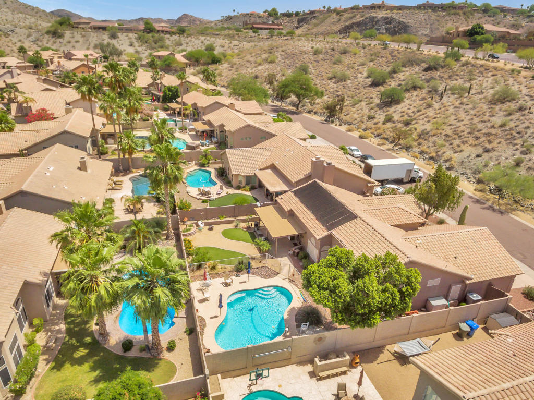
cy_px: 200
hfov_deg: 81.8
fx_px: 308
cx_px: 267
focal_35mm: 20
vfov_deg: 65.9
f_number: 2.8
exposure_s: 1/2200
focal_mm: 3.61
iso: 100
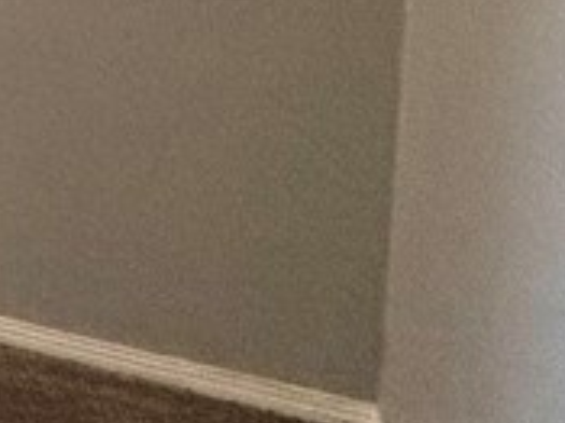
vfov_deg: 16.3
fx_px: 1337
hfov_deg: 12.5
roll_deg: -1.3
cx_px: -1017
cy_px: -226
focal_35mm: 82
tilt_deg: -3.2
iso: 320
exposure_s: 1/82
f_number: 2.2
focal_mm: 2.22
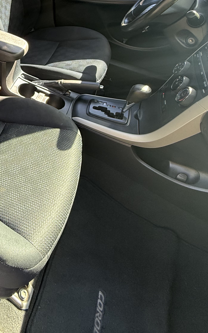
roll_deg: -4.0
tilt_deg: -36.1
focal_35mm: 27
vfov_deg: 62.0
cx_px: -17
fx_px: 245
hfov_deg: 38.6
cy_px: 61
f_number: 2.2
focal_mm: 2.22
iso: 125
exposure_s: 1/99
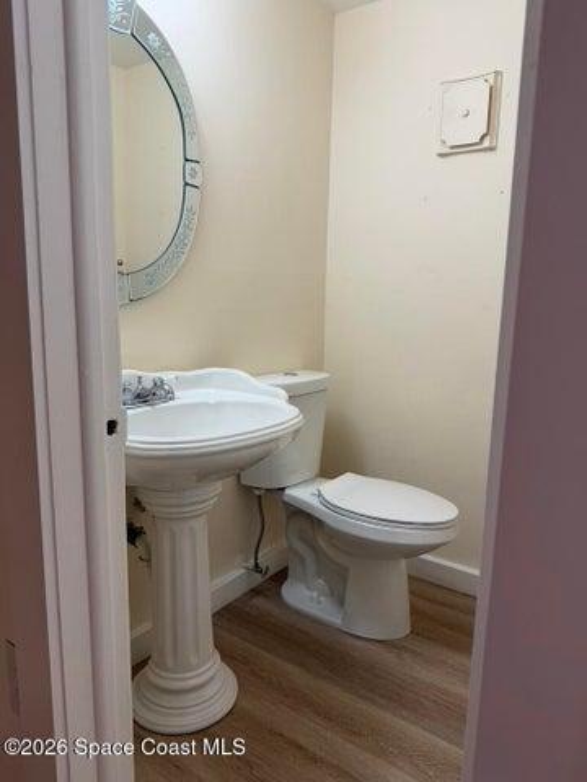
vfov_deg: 71.6
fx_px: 543
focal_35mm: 24
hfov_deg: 56.8
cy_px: 391
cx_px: 294
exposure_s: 1/120
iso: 80
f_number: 1.78
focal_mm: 6.76
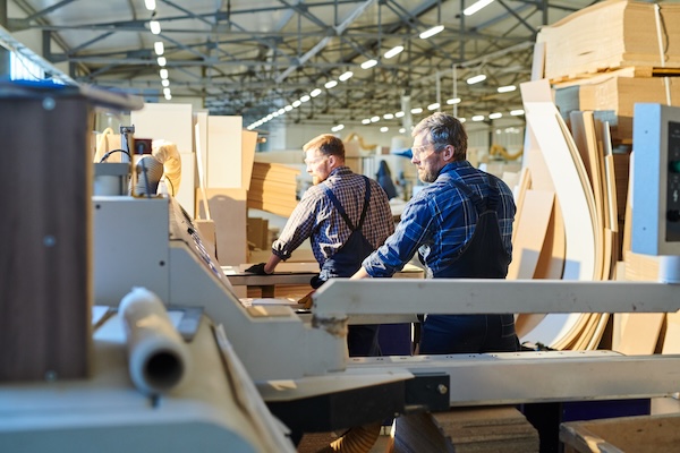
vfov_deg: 27.0
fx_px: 944
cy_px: 226
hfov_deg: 39.6
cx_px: 340
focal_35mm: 50
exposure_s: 1/160
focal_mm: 50
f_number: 3.2
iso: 800
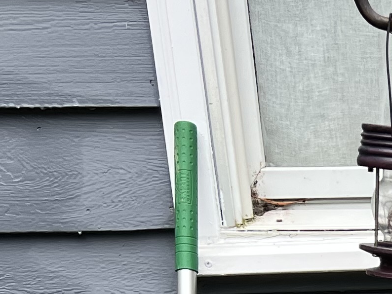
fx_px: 1495
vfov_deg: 10.2
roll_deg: +1.9
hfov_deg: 13.3
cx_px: 726
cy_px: 640
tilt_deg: -19.3
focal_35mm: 132
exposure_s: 1/827
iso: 50
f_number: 1.5
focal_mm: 5.7
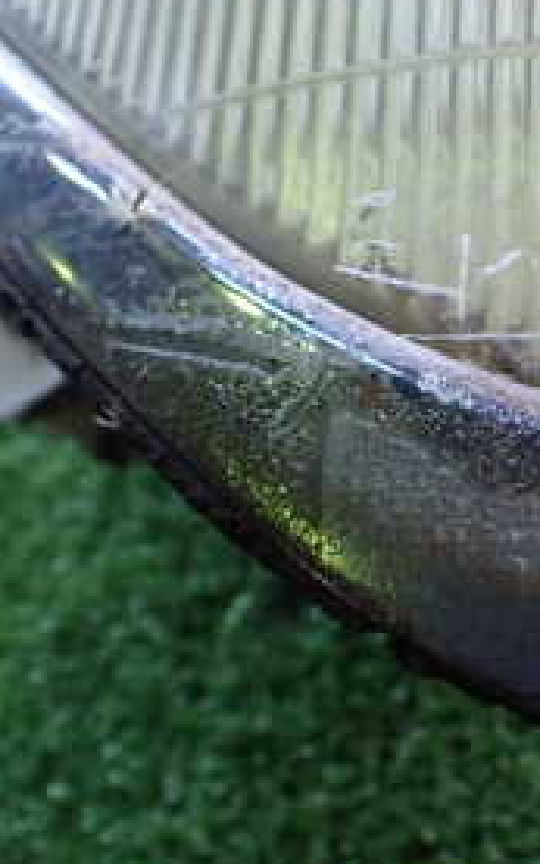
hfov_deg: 18.2
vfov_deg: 29.8
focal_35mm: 69
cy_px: 437
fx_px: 1626
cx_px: 584
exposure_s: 1/125
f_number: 2.3
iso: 800
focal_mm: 5.4
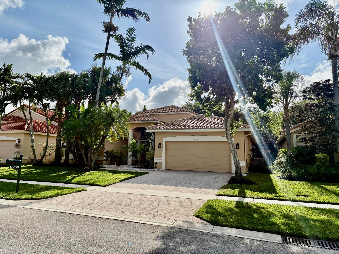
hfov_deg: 67.3
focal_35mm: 26
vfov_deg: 53.1
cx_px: 170
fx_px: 255
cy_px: 127
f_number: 1.6
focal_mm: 5.96
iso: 50
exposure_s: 1/5348
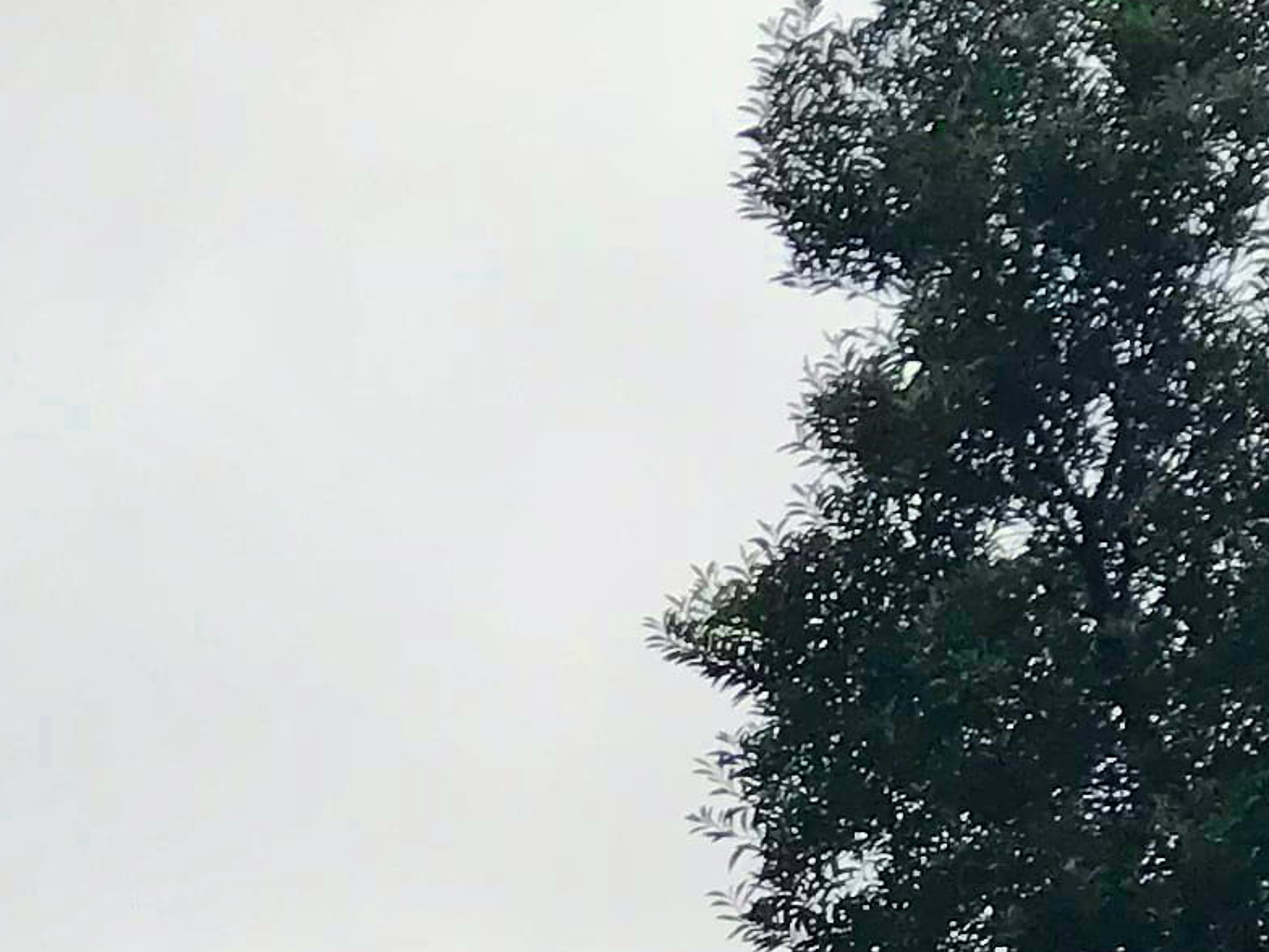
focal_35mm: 144
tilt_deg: -1.6
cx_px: -1981
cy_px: 2024
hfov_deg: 11.0
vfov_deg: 9.5
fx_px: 5279
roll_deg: +4.9
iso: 20
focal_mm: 3.99
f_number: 1.8
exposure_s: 1/443
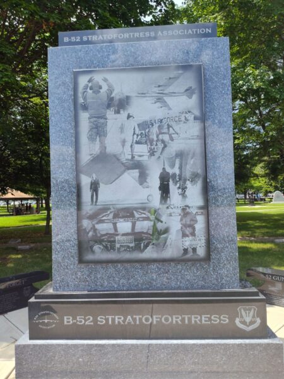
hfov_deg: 58.9
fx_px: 252
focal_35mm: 23
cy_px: 190
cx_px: 142
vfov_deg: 73.9
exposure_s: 1/982
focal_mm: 5.56
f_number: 1.8
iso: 100
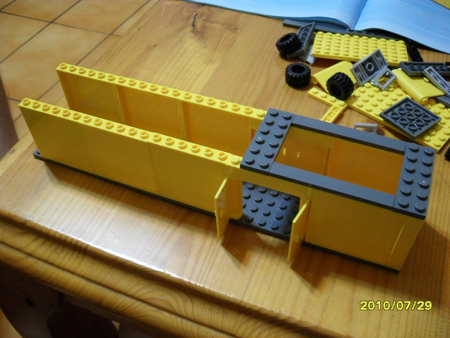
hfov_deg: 52.6
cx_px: 225
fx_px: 455
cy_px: 169
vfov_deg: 40.7
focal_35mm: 35
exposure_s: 1/3
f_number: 2.8
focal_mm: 6.2
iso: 200
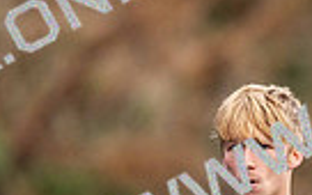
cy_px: 251
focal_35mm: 2604
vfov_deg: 0.5
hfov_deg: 0.8
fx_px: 22142
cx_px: 397
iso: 1600
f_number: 4
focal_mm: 600
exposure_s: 1/2500
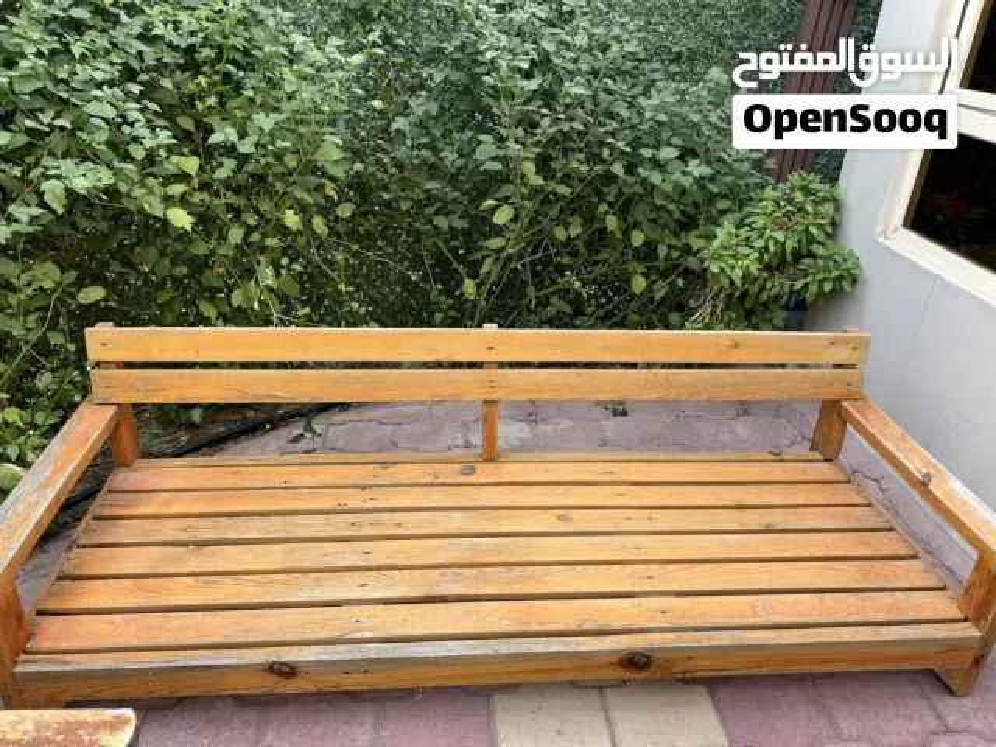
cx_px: 498
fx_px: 748
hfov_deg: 67.3
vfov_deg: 53.1
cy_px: 374
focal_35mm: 26
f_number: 1.5
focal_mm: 5.7
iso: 80
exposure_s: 1/121
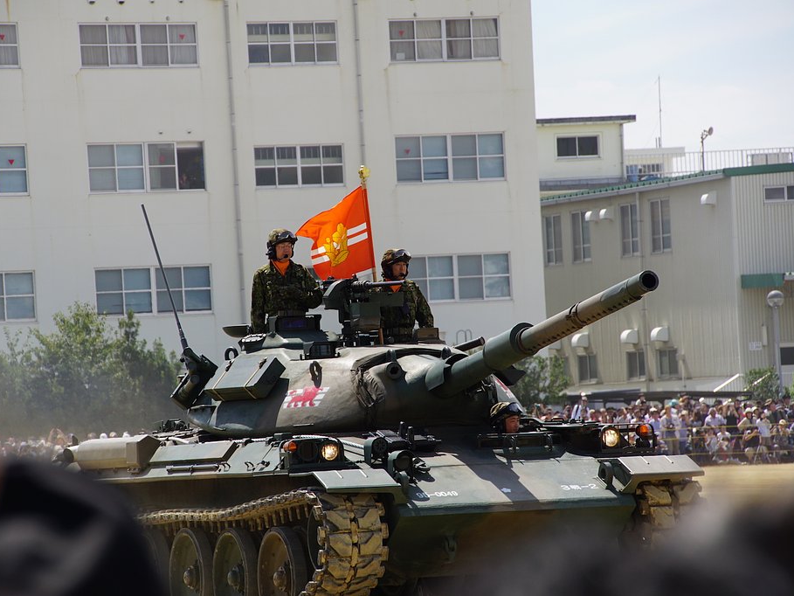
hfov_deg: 9.0
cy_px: 298
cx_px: 357
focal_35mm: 220
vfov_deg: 6.8
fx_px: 5036
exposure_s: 1/400
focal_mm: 135
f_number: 6.3
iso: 100
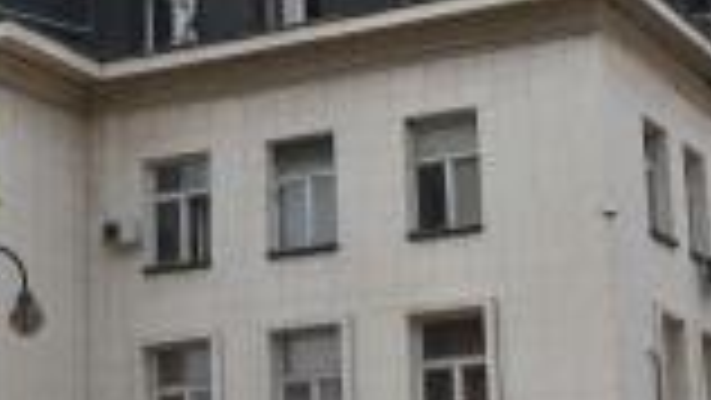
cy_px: 164
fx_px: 2188
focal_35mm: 116
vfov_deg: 10.5
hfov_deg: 18.3
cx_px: 171
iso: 200
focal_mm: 26
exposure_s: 1/250
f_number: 8
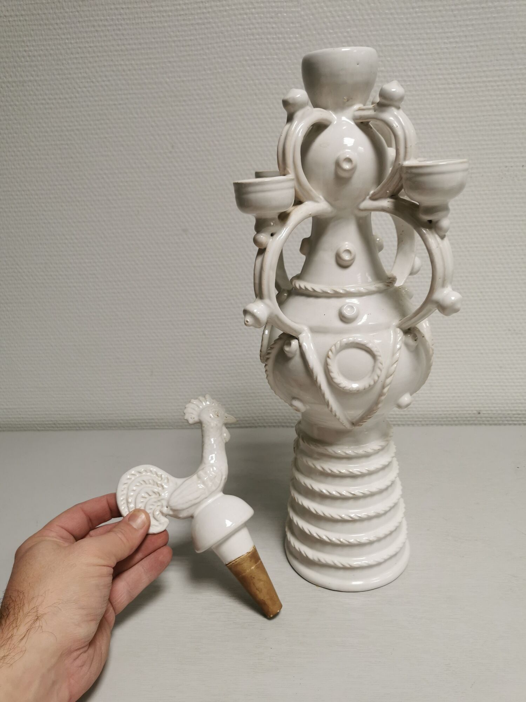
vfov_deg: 65.3
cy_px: 351
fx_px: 547
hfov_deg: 51.4
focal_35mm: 27
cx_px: 263
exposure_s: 1/69
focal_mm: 5.58
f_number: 1.8
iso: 100
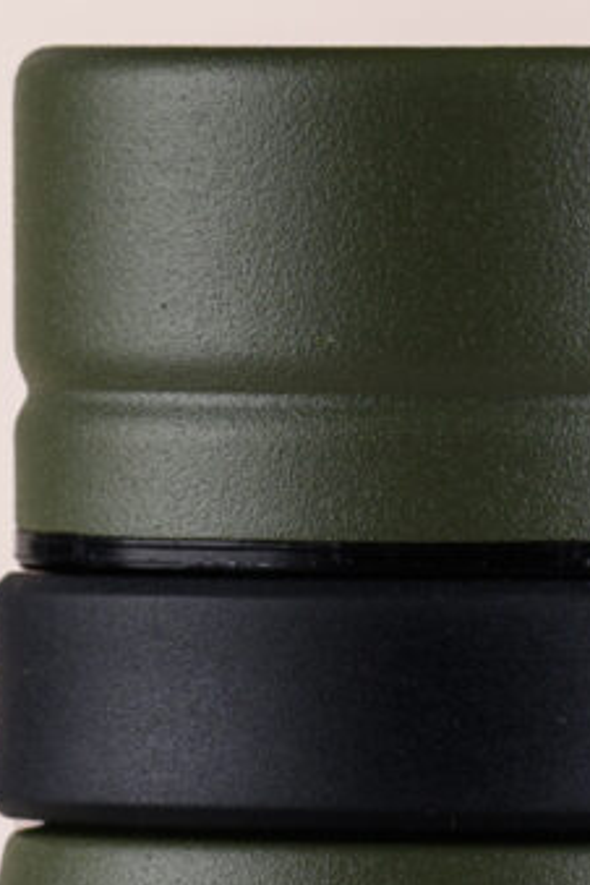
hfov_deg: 1.6
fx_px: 21509
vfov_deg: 2.3
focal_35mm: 875
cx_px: 450
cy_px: 2399
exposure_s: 1/160
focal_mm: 116
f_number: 10
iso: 100
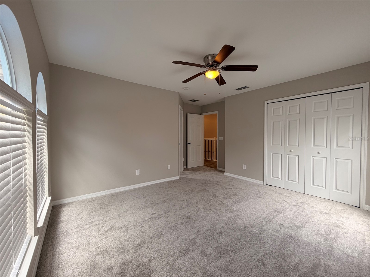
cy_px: 138
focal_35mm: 14
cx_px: 185
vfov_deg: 85.7
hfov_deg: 102.1
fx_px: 150
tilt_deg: -0.8
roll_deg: +0.3
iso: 125
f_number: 2.2
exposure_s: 1/120
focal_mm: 2.22
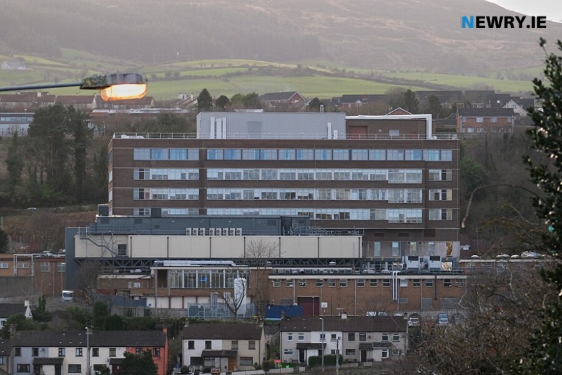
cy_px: 188
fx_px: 2420
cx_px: 281
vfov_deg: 8.9
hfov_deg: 13.2
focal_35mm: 155
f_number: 4.5
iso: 1000
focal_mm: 103.6
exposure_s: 1/1100
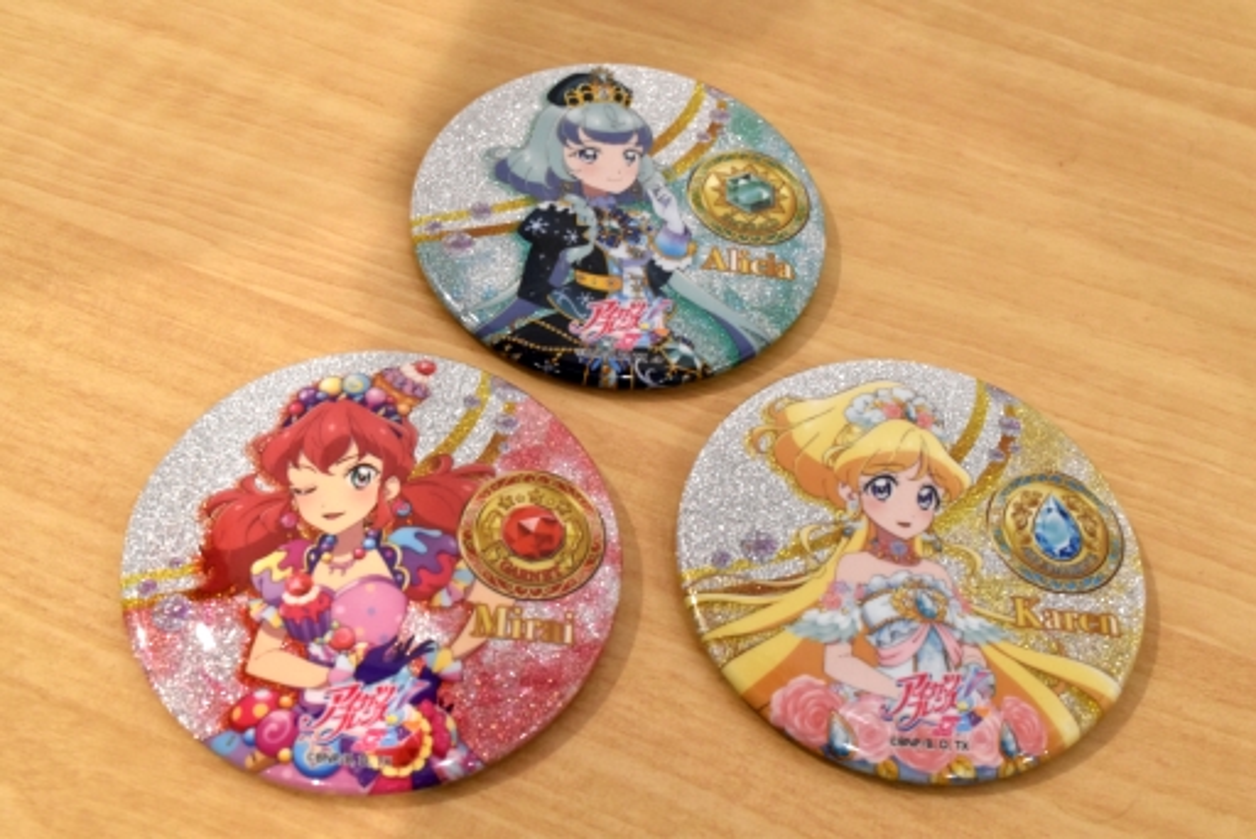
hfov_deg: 41.1
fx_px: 1676
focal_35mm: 48
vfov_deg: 28.1
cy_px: 420
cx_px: 628
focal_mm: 32
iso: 1800
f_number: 13
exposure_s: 1/80
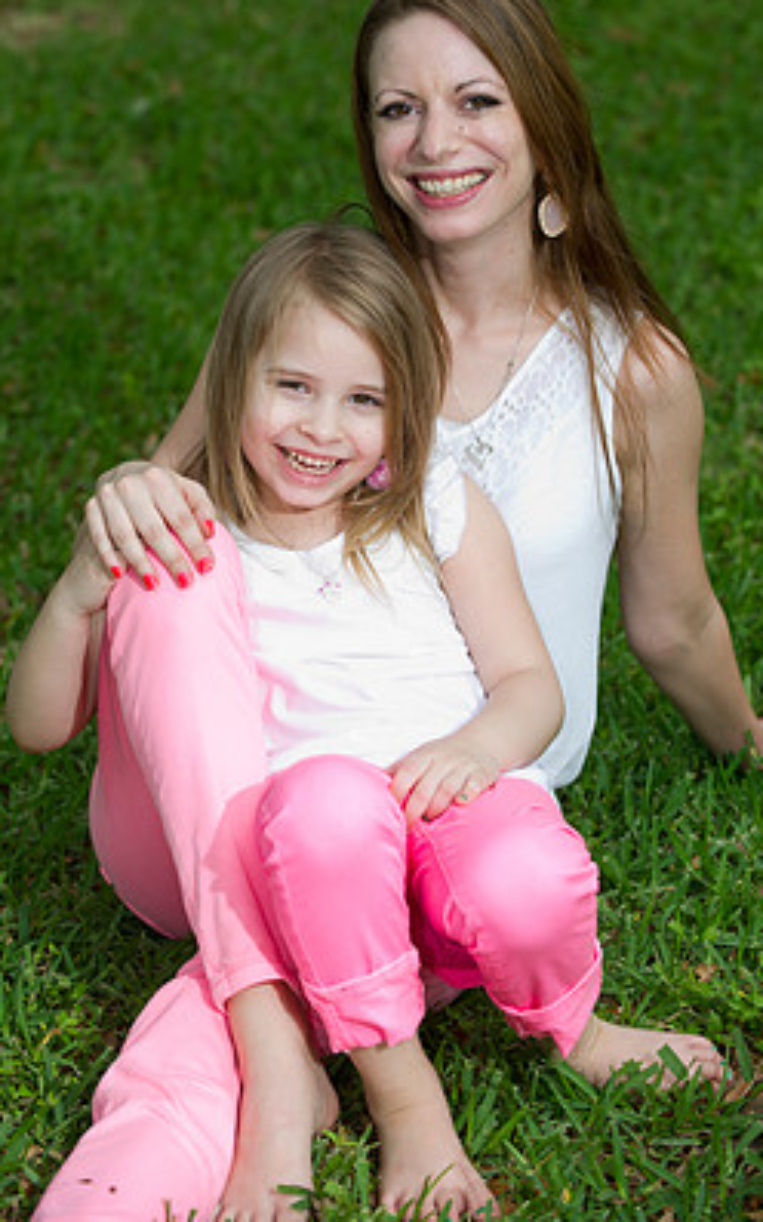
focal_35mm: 113
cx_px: 328
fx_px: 3761
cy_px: 536
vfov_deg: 18.4
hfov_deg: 11.6
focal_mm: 98
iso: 200
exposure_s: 1/250
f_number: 3.5
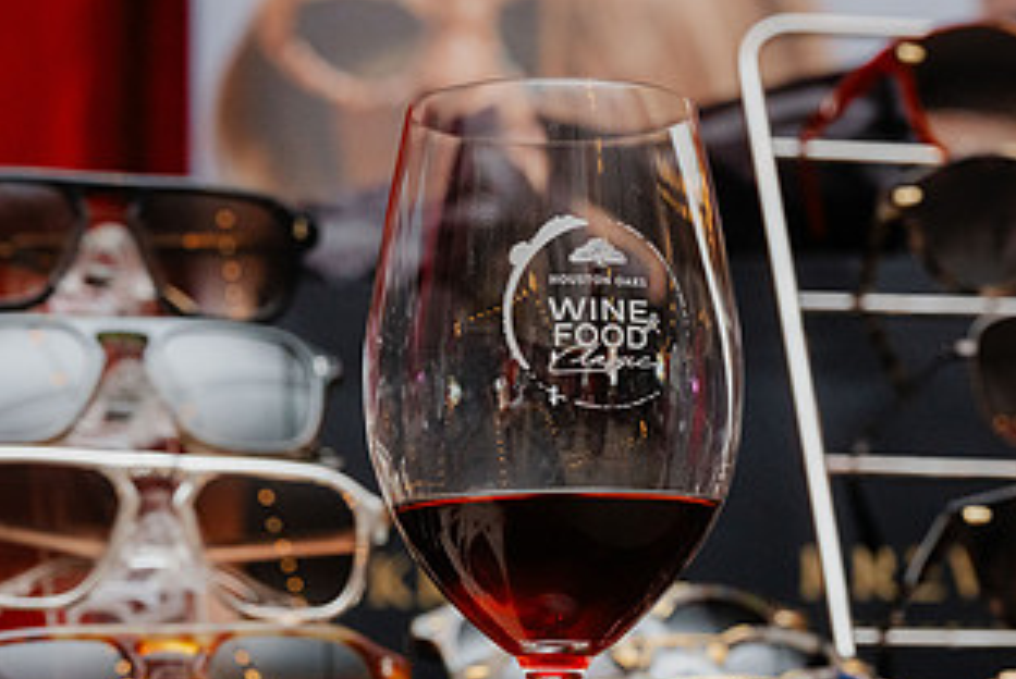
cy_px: 521
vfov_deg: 12.7
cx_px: 448
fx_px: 3051
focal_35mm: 108
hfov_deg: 18.9
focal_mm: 58
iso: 2000
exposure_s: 1/80
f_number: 5.6
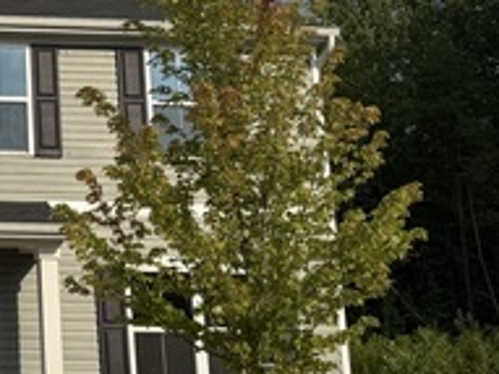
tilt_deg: +14.3
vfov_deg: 17.3
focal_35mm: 84
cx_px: -163
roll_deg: -0.3
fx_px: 1210
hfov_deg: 21.0
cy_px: 42
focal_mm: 6.76
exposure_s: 1/7353
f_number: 1.78
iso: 80
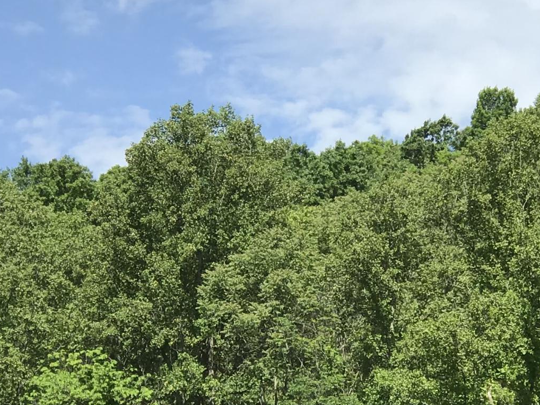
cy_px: 265
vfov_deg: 8.8
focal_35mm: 168
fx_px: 2620
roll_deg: -0.2
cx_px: 382
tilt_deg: +12.3
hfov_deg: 11.7
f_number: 2.8
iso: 20
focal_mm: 6.6
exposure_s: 1/812
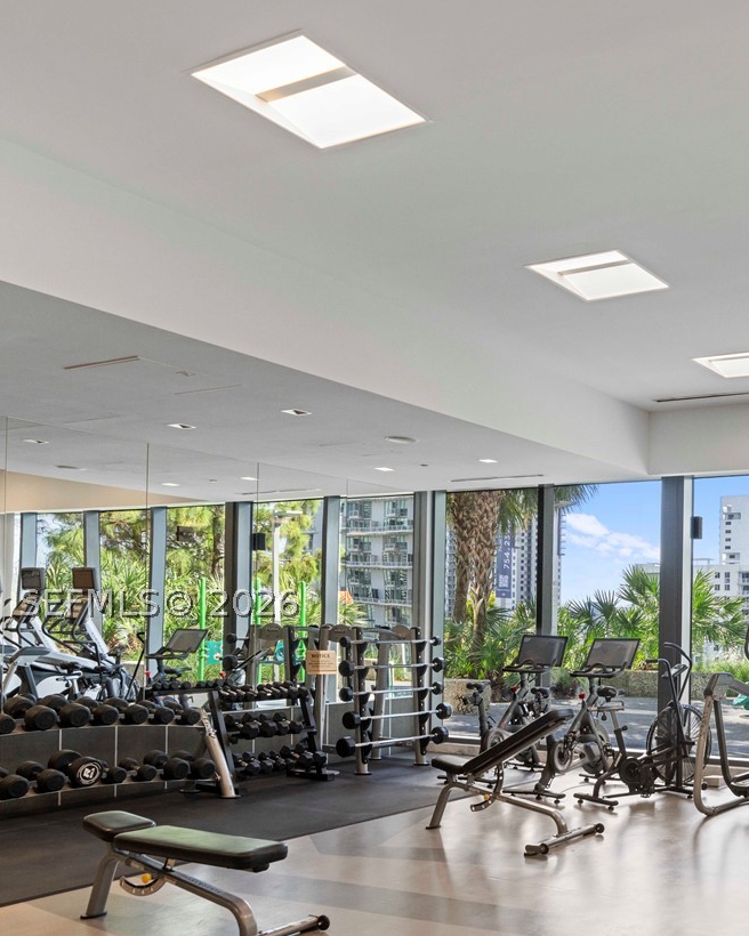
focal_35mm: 33
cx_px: 747
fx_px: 914
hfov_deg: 39.4
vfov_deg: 53.4
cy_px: 601
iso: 500
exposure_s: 1/30
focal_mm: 17
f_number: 5
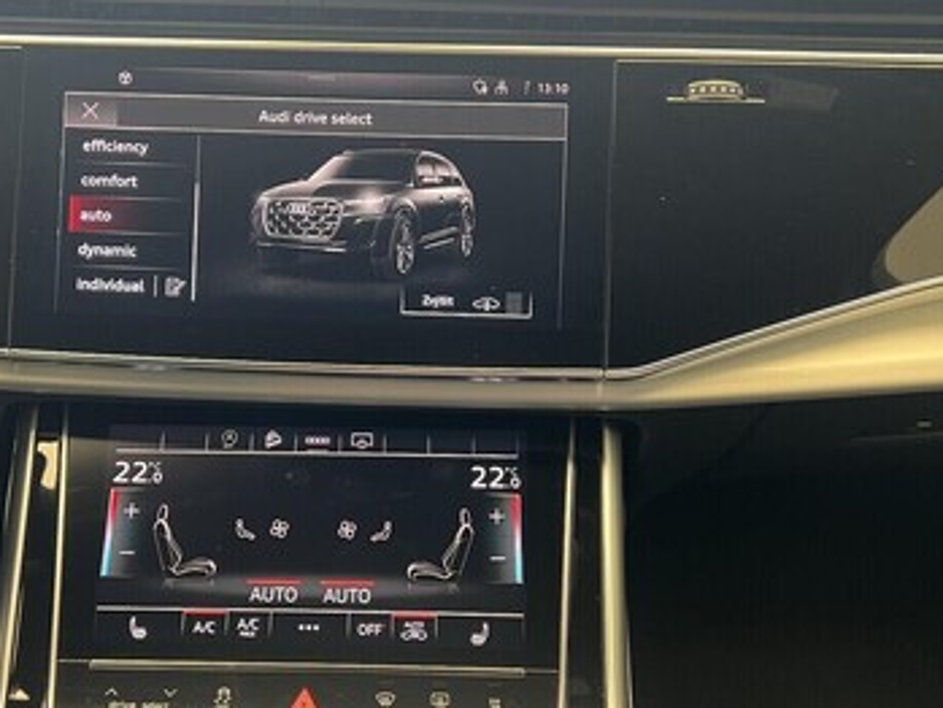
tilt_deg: -31.6
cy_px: 401
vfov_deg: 35.1
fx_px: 1117
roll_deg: +0.3
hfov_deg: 45.4
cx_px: 362
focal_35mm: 41
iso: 160
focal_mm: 5.7
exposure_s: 1/60
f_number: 1.5
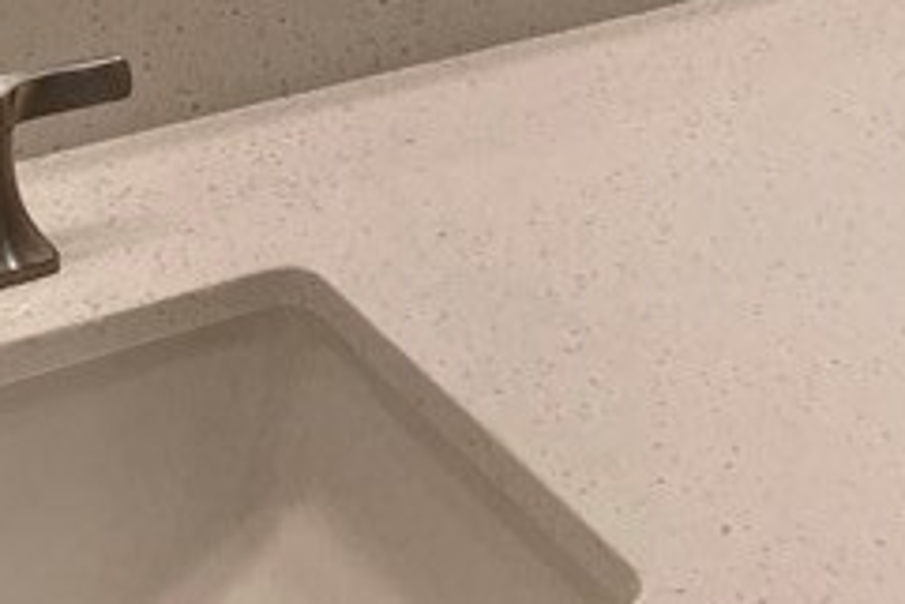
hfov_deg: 17.8
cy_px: -574
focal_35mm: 115
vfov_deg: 10.9
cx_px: 526
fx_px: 2893
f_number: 1.8
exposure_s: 1/225
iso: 32
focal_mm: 4.25
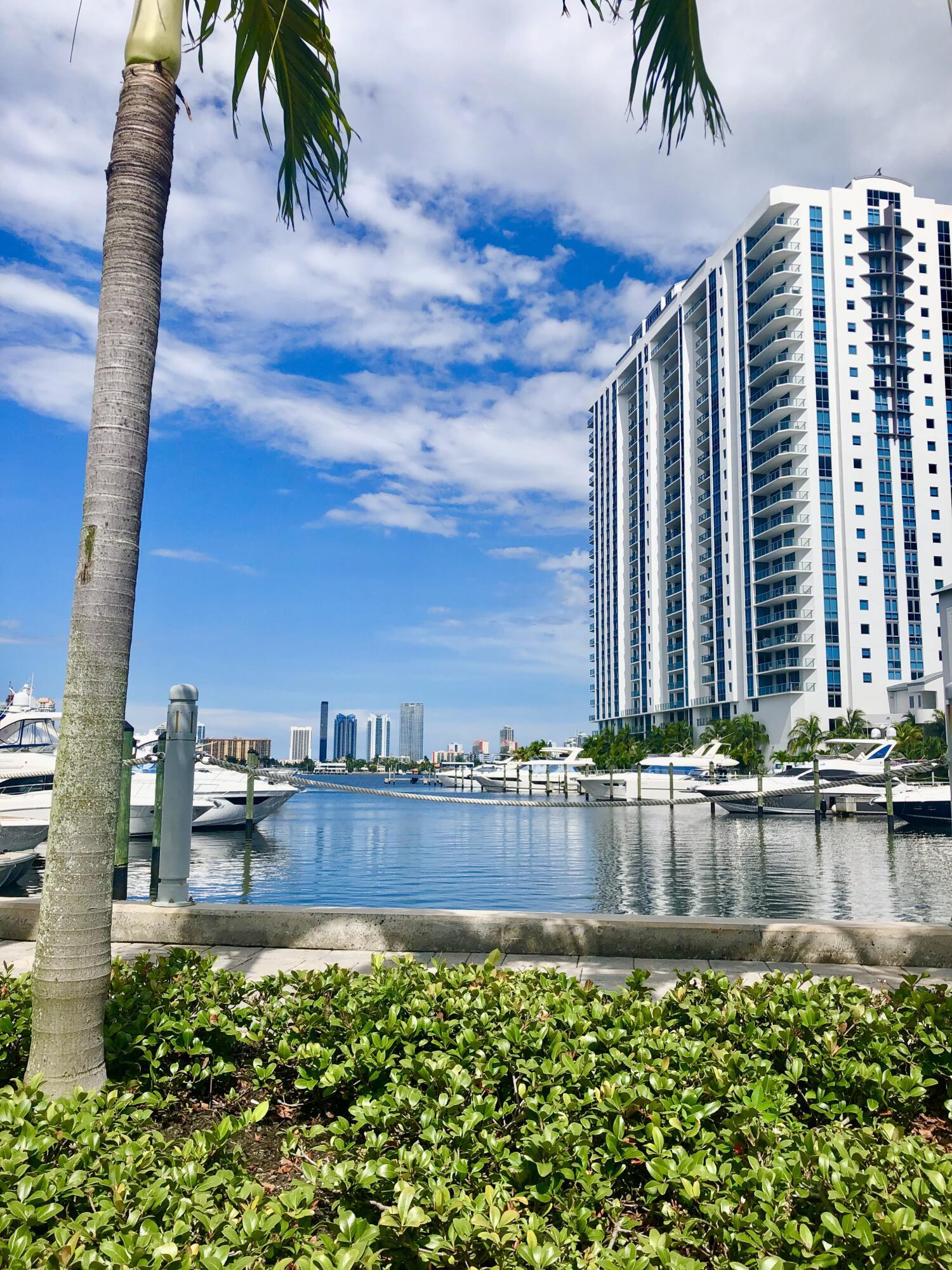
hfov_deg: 49.7
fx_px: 1027
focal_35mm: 28
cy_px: 635
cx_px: 476
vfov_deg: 63.4
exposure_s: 1/3690
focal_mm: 4
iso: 20
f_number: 1.8
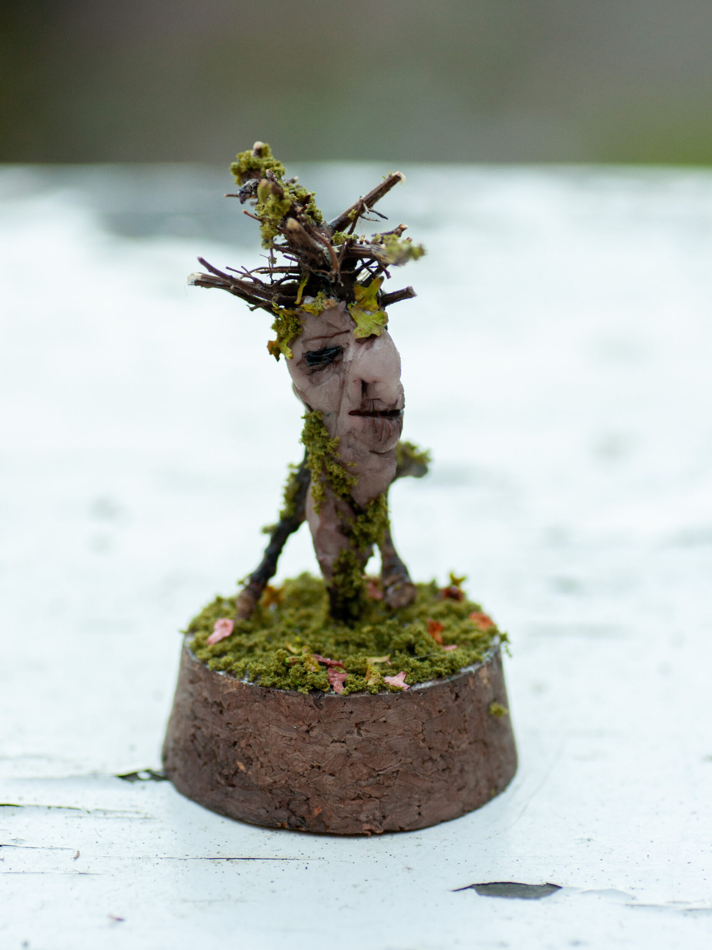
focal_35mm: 147
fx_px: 4032
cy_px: 423
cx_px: 357
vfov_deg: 13.4
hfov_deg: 10.1
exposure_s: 1/250
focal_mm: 90
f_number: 5
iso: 640
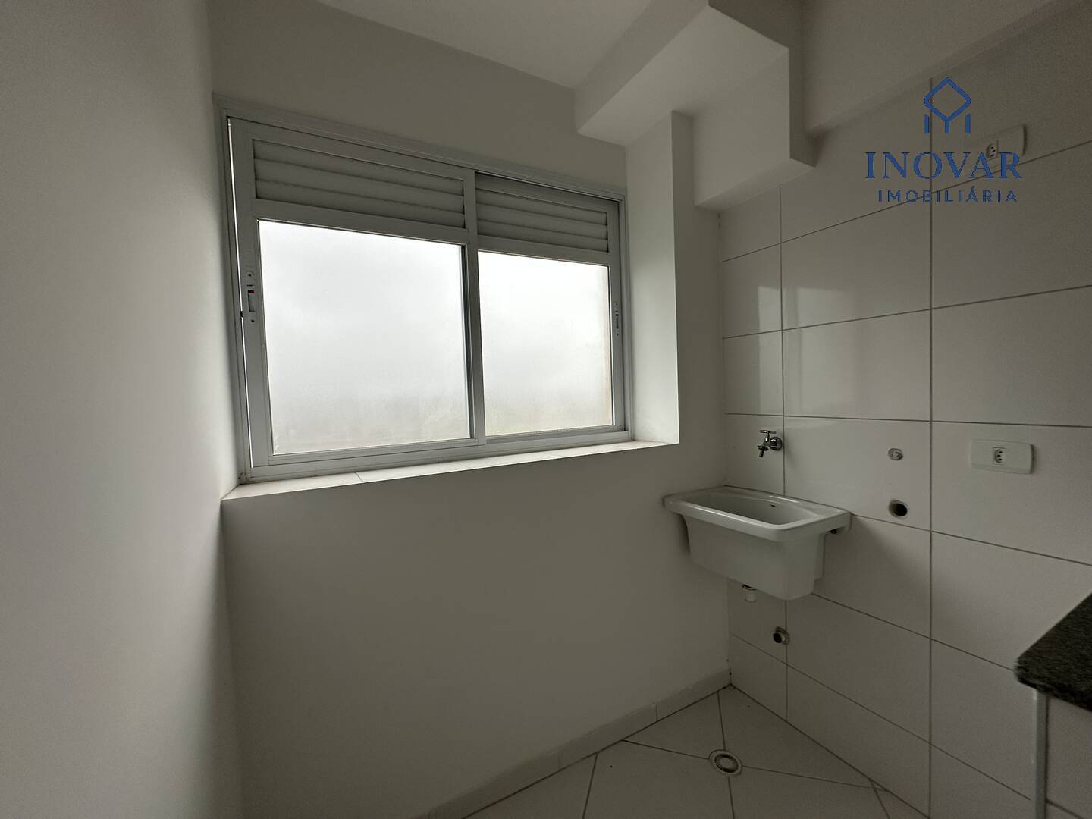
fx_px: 442
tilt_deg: -2.7
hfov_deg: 102.1
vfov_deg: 85.7
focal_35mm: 14
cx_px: 546
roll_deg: +0.4
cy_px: 410
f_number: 2.2
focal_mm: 2.22
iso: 40
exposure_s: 1/335
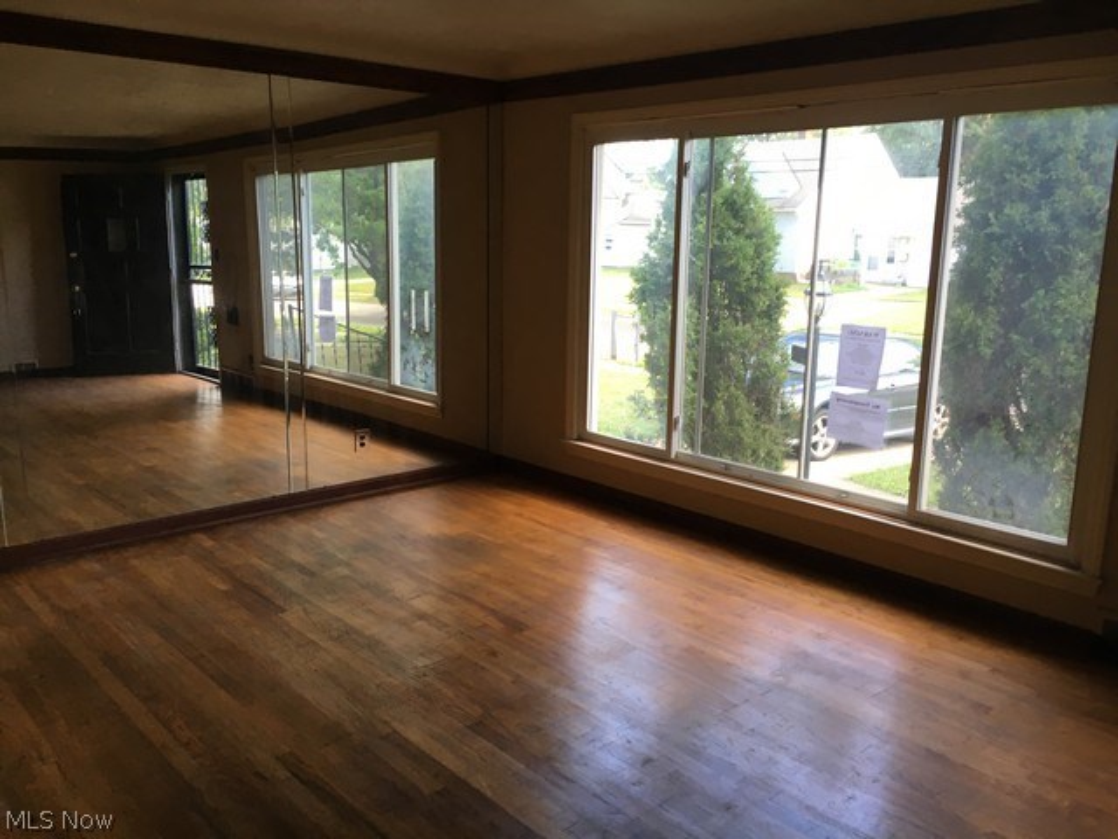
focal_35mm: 29
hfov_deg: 61.7
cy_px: 420
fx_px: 937
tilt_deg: -9.3
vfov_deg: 48.2
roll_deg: +1.0
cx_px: 559
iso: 32
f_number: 2.2
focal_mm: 4.15
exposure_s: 1/40
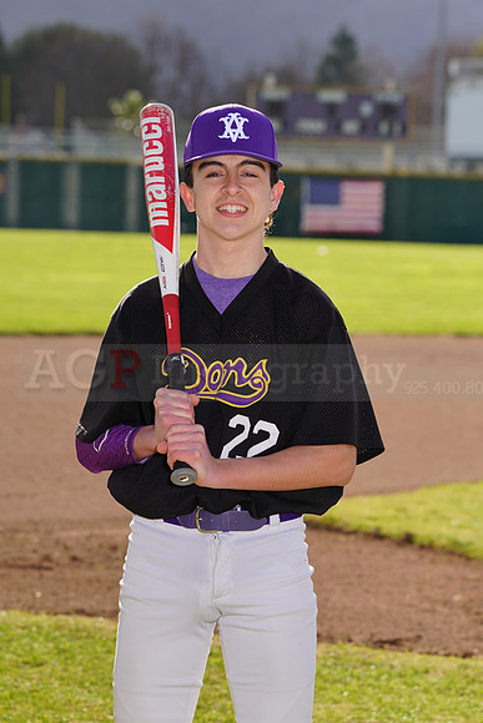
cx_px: 242
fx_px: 3821
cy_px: 362
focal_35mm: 190
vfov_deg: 10.8
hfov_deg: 7.2
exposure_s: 1/200
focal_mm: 190
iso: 100
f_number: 9
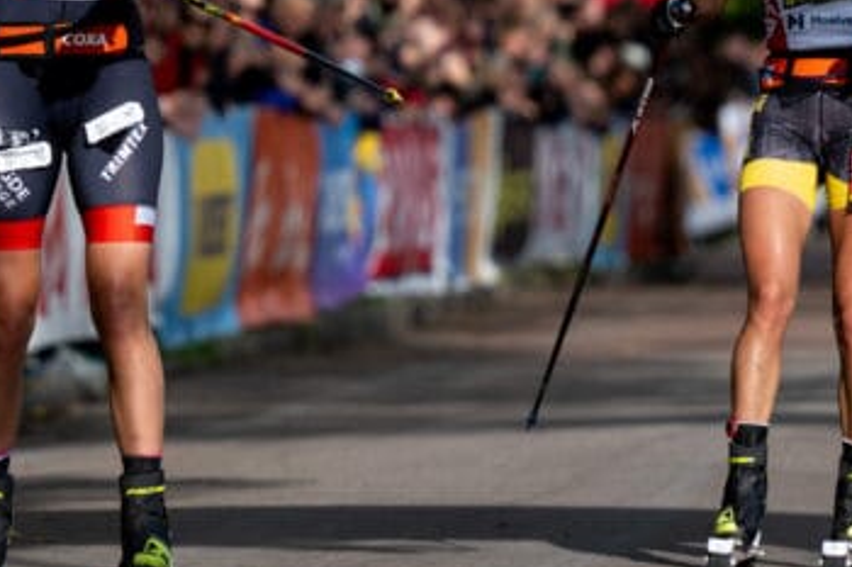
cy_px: 58
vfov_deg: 3.9
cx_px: 124
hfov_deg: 5.9
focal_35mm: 351
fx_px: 8303
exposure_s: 1/2000
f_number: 2.8
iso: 200
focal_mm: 160
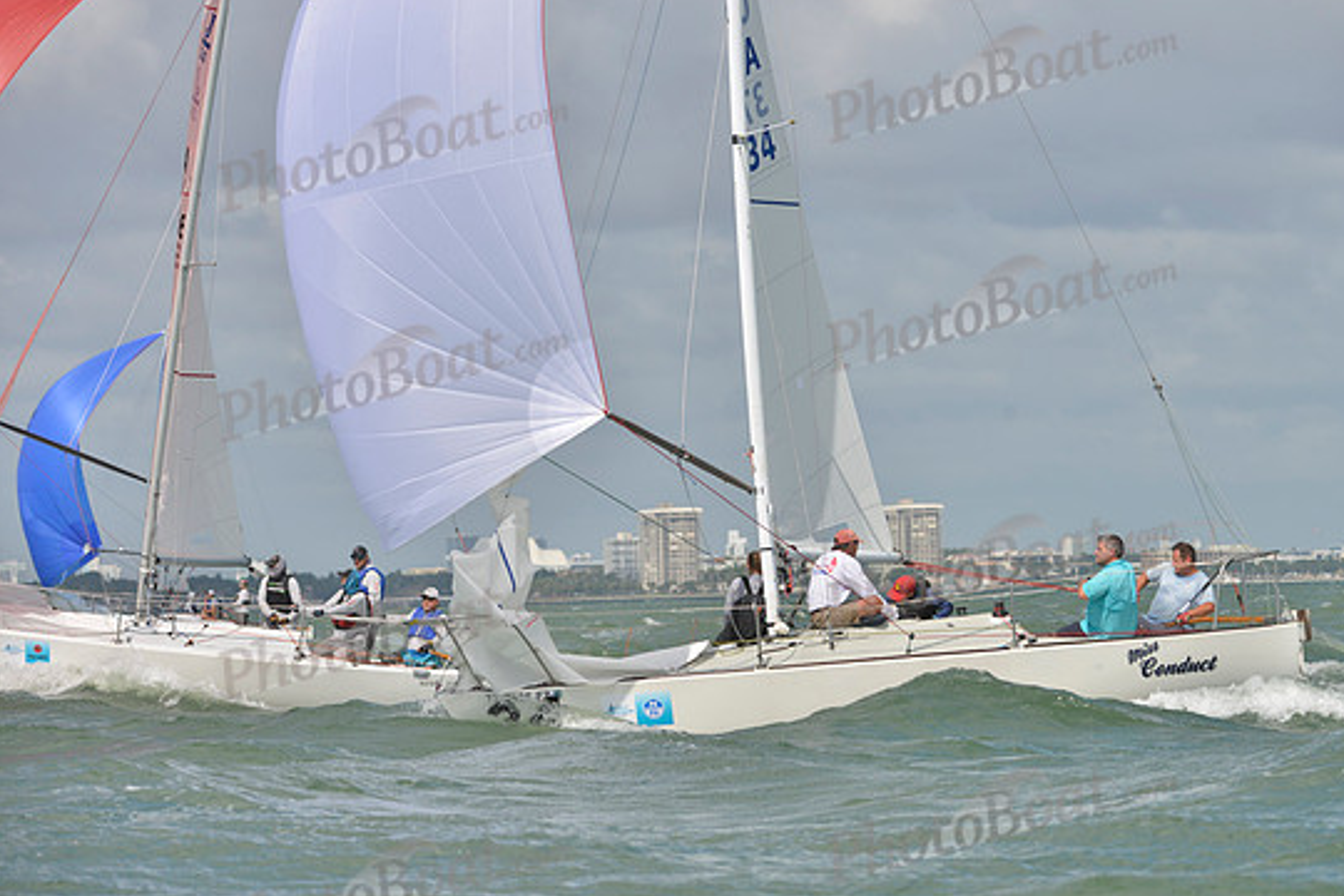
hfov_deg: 9.6
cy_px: 472
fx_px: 8026
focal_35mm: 215
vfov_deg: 6.4
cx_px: 699
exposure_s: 1/1600
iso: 280
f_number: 8
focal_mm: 200
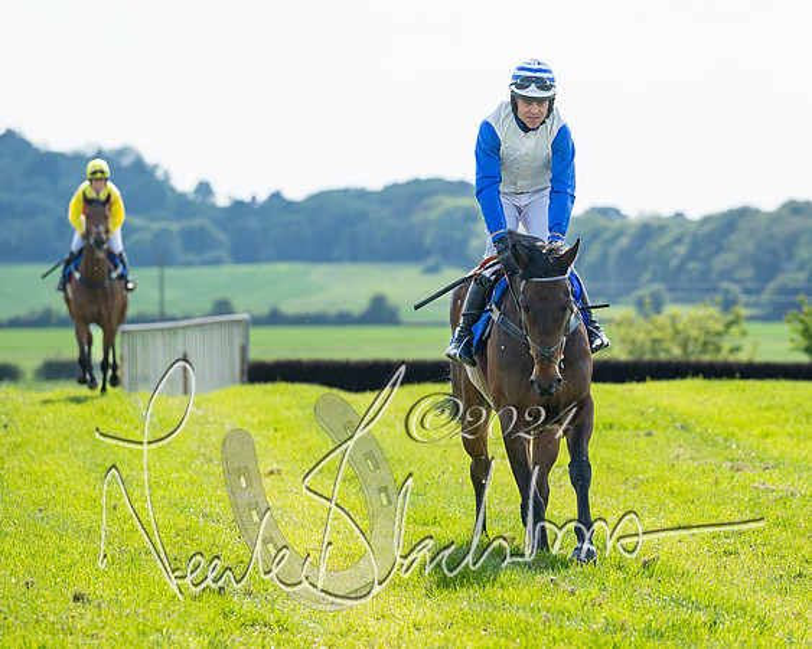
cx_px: 548
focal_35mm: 289
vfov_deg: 5.4
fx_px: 6932
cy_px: 282
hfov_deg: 6.7
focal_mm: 200
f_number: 5
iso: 200
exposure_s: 1/1250
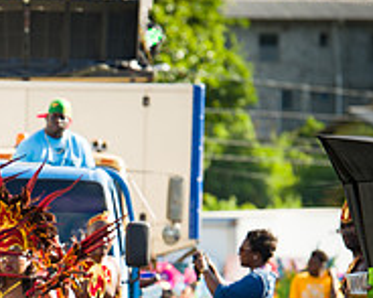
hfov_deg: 4.4
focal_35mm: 443
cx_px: -134
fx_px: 4888
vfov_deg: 3.5
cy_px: 365
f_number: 5.6
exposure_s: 1/200
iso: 100
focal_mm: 150
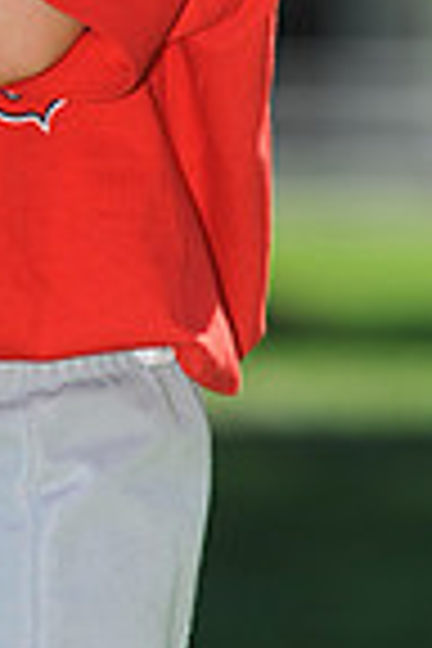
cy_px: -180
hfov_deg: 2.8
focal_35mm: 484
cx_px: -112
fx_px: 8711
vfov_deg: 4.2
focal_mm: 120
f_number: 4
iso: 200
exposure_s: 1/1250
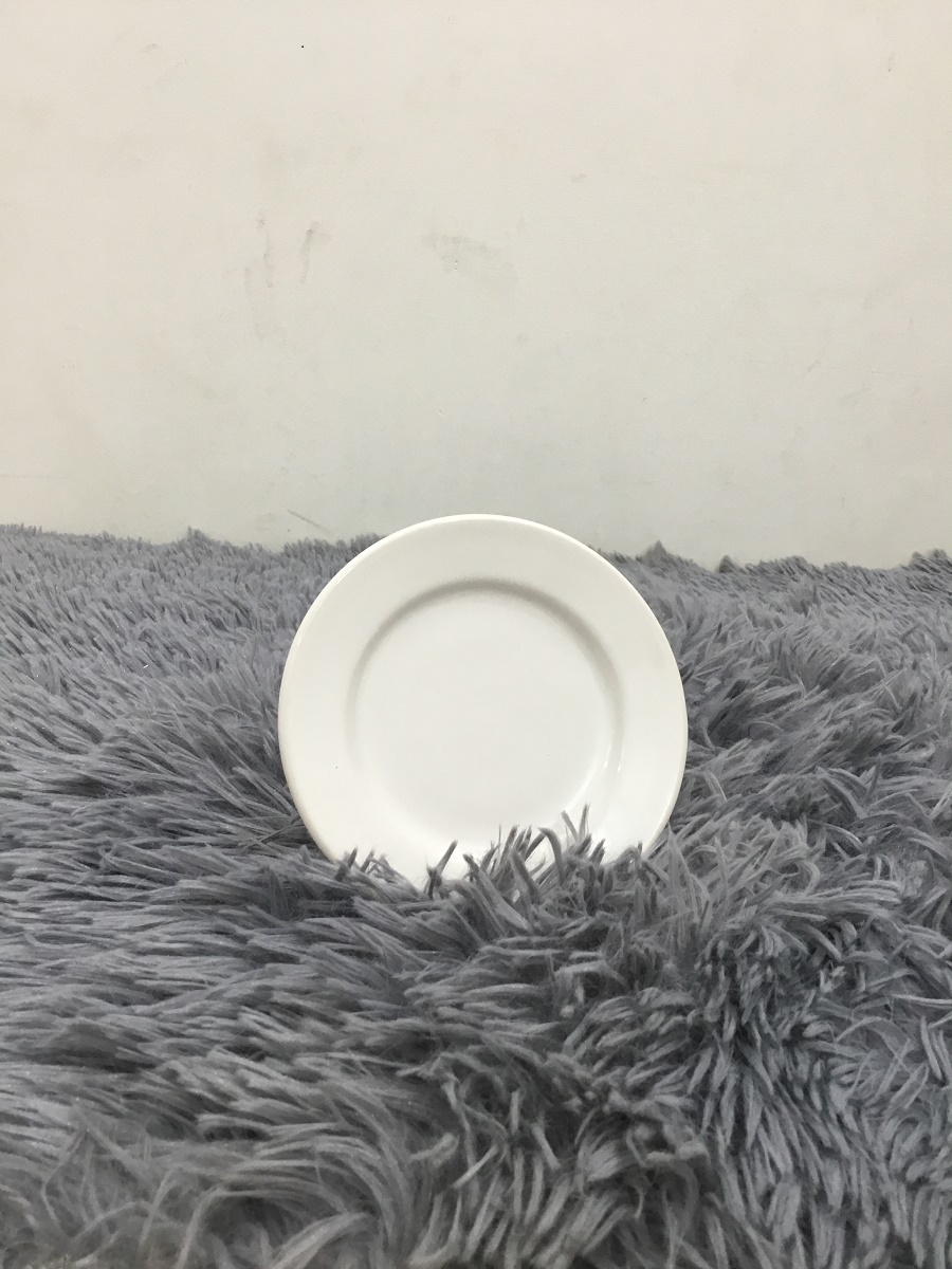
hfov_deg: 45.4
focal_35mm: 31
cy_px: 634
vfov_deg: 58.4
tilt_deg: -14.8
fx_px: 1137
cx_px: 476
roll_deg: +0.2
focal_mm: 3.3
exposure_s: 1/33
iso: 80
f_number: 2.4
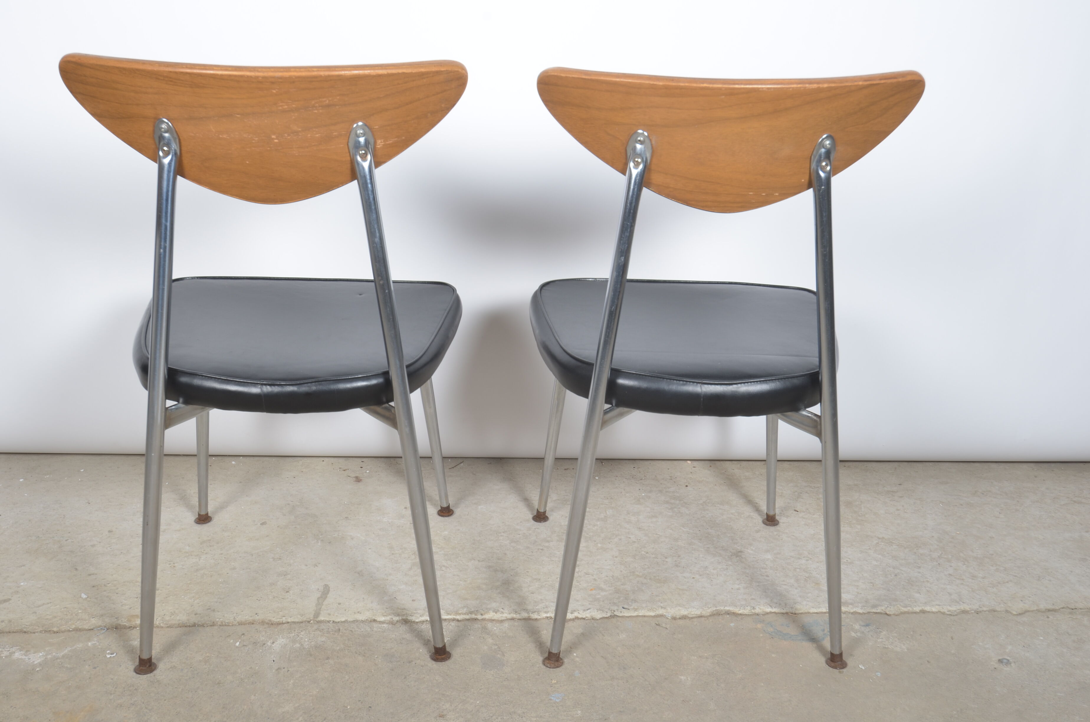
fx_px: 1088
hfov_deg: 53.2
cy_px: 361
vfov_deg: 36.7
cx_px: 545
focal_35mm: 36
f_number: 11
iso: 100
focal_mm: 24
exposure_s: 1/125
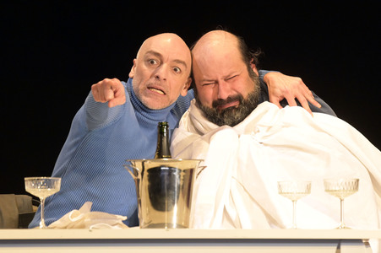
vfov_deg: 4.0
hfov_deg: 6.1
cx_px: 190
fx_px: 3596
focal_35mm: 340
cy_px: 126
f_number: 5.6
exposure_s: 1/640
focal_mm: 340
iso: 8000
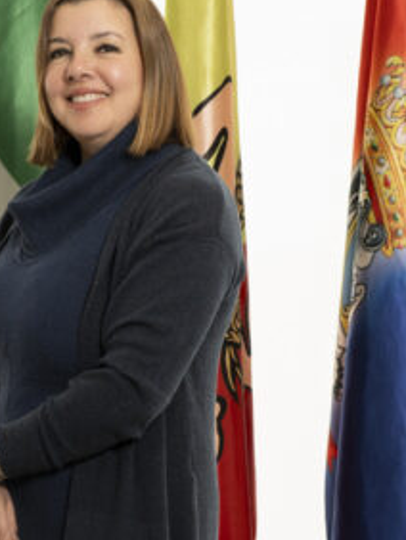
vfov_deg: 15.2
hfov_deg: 11.5
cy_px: 435
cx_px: 110
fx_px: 2014
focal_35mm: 129
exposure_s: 1/160
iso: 250
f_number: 4.5
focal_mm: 37
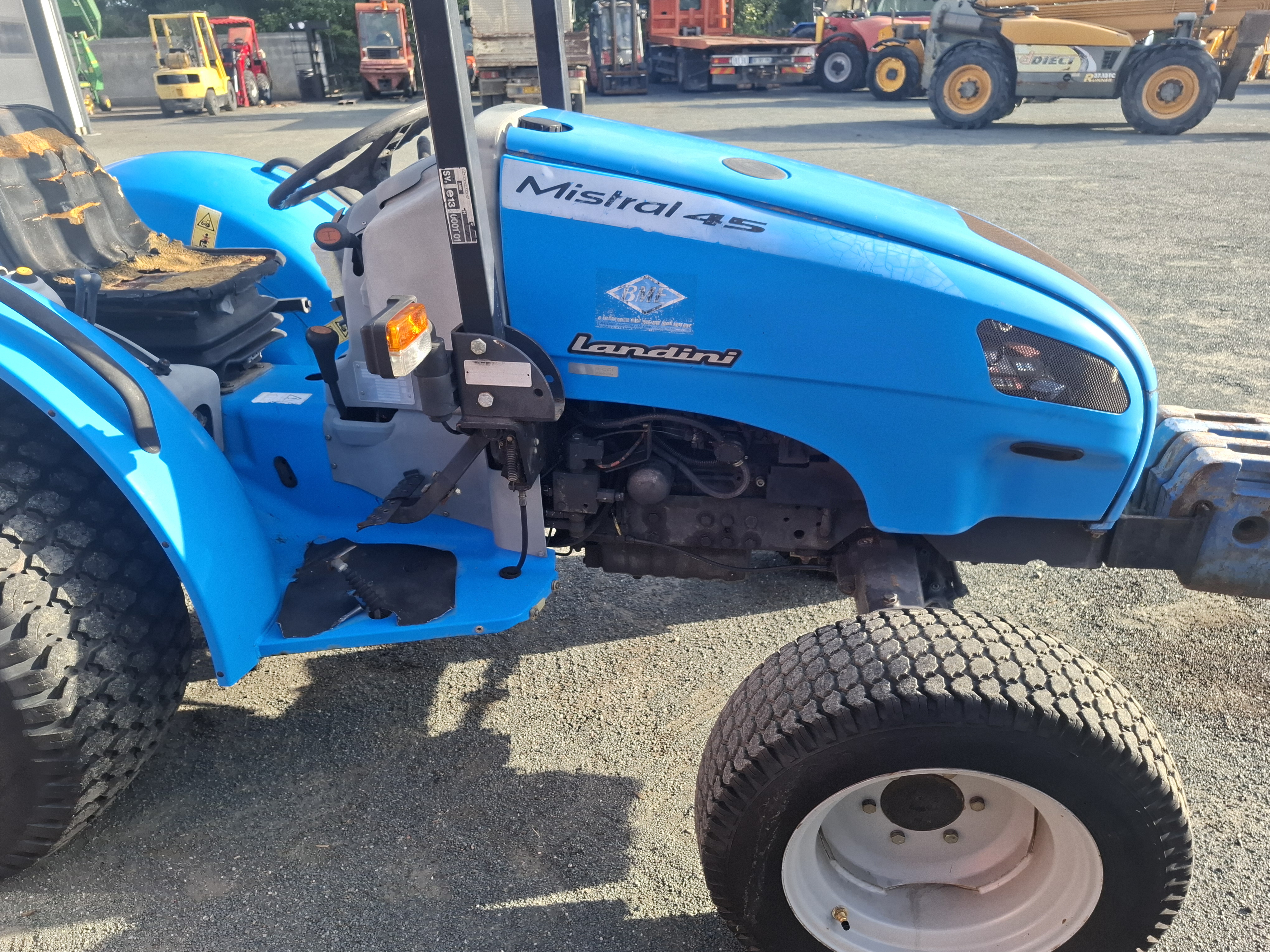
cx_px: 635
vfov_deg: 58.9
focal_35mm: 23
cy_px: 476
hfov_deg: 73.9
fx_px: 844
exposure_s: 1/584
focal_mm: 5.54
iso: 50
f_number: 1.8
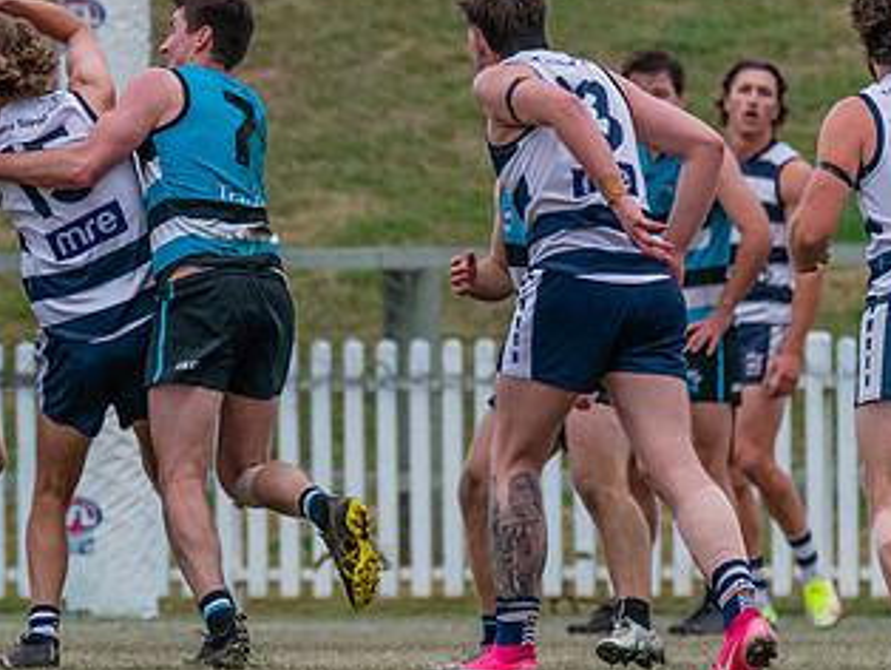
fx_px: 33693
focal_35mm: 1308
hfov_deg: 1.5
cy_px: 358
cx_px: -116
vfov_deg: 1.1
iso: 1800
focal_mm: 460
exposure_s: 1/2000
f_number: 6.3
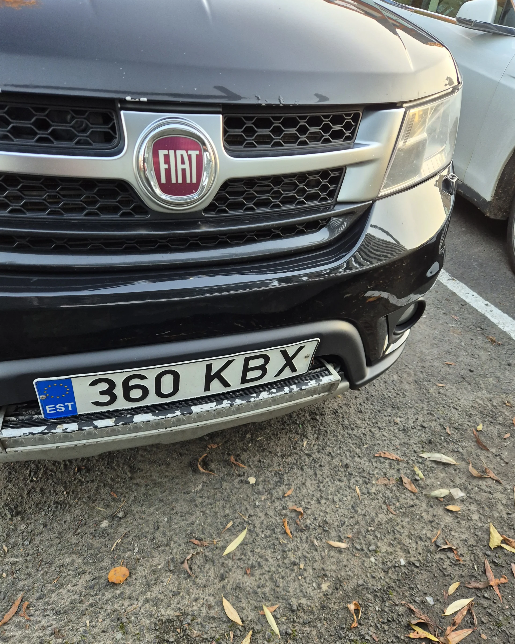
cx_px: 258
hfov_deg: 58.8
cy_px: 330
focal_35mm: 24
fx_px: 457
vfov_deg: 70.3
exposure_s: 1/100
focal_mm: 5.4
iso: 200
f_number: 1.8
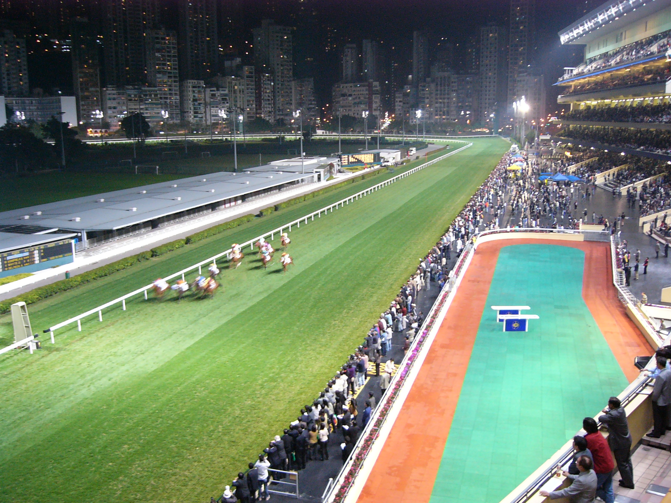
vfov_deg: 40.7
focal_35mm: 35
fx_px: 678
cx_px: 336
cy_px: 252
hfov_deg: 52.6
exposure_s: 1/15
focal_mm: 5.8
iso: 200
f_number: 2.8
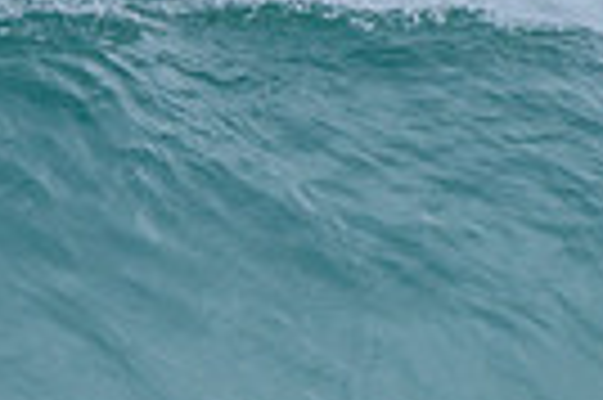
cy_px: 352
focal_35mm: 2662
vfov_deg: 0.5
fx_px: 44534
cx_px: -181
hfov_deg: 0.8
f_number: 5.6
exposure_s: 1/1250
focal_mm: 500
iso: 720
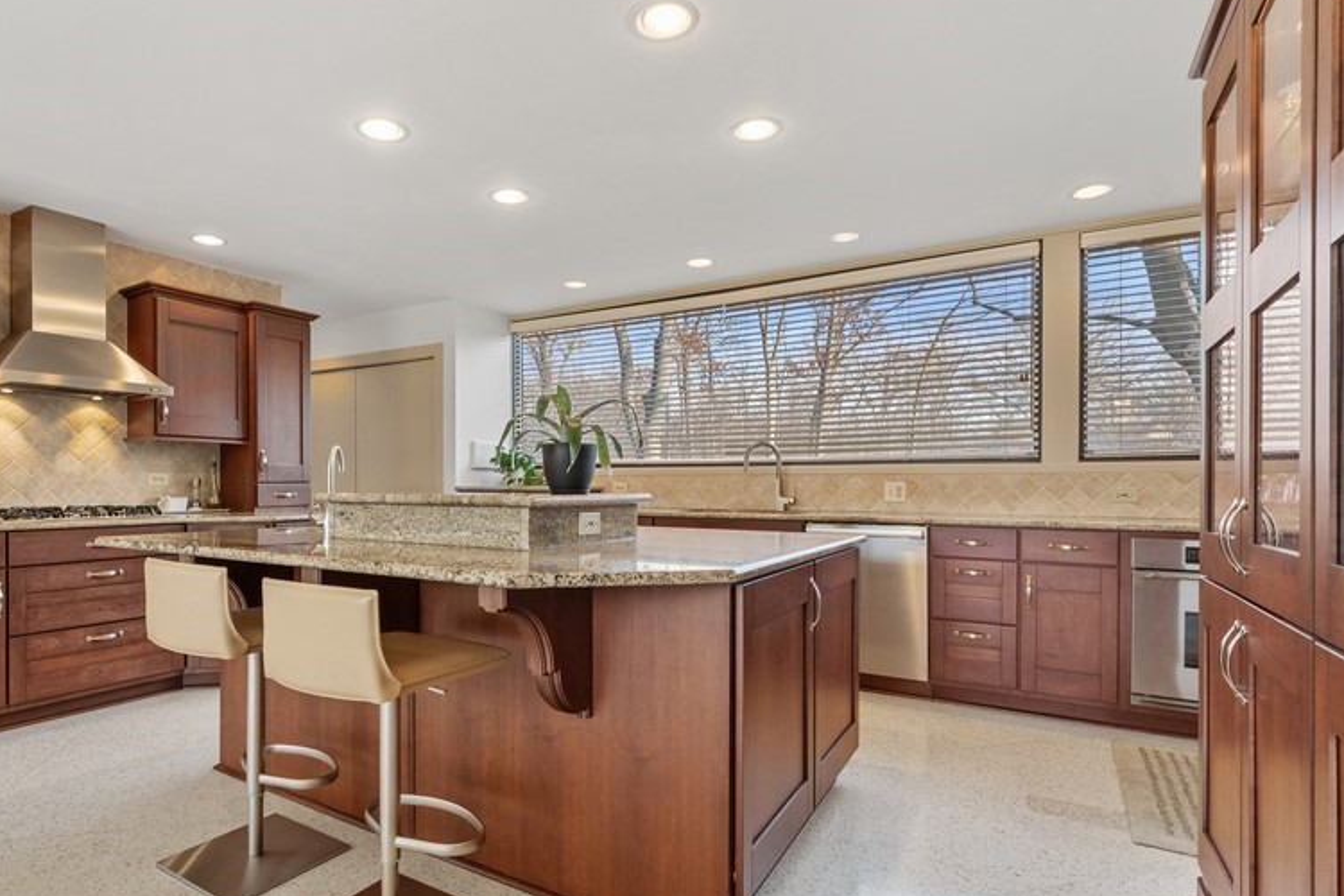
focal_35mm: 18
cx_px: 590
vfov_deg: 67.3
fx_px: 672
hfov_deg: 89.6
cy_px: 482
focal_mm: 10
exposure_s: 1/8
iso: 200
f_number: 8
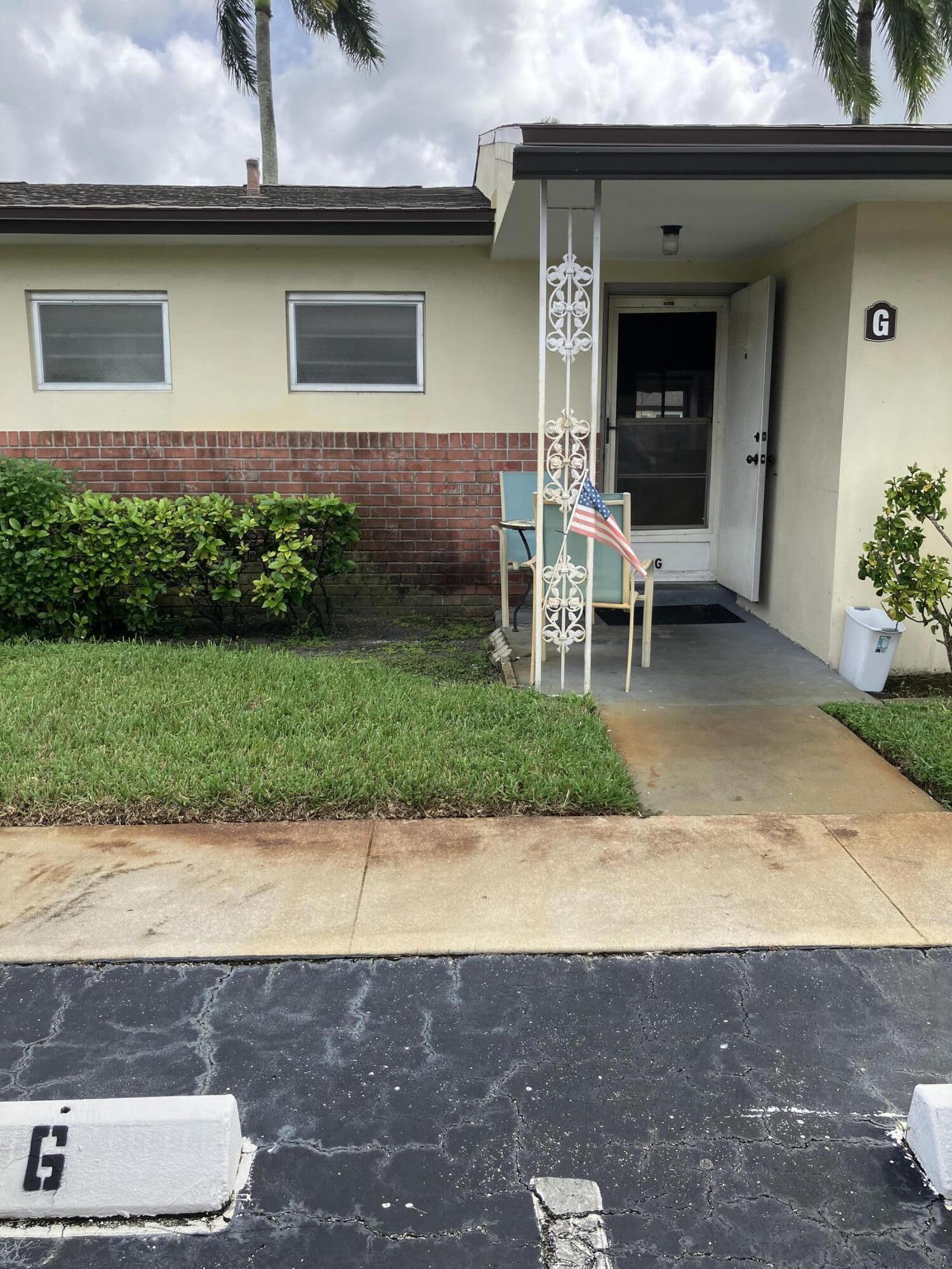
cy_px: 634
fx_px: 1027
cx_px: 476
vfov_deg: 63.4
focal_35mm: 28
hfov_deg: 49.7
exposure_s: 1/917
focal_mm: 3.99
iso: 32
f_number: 1.8
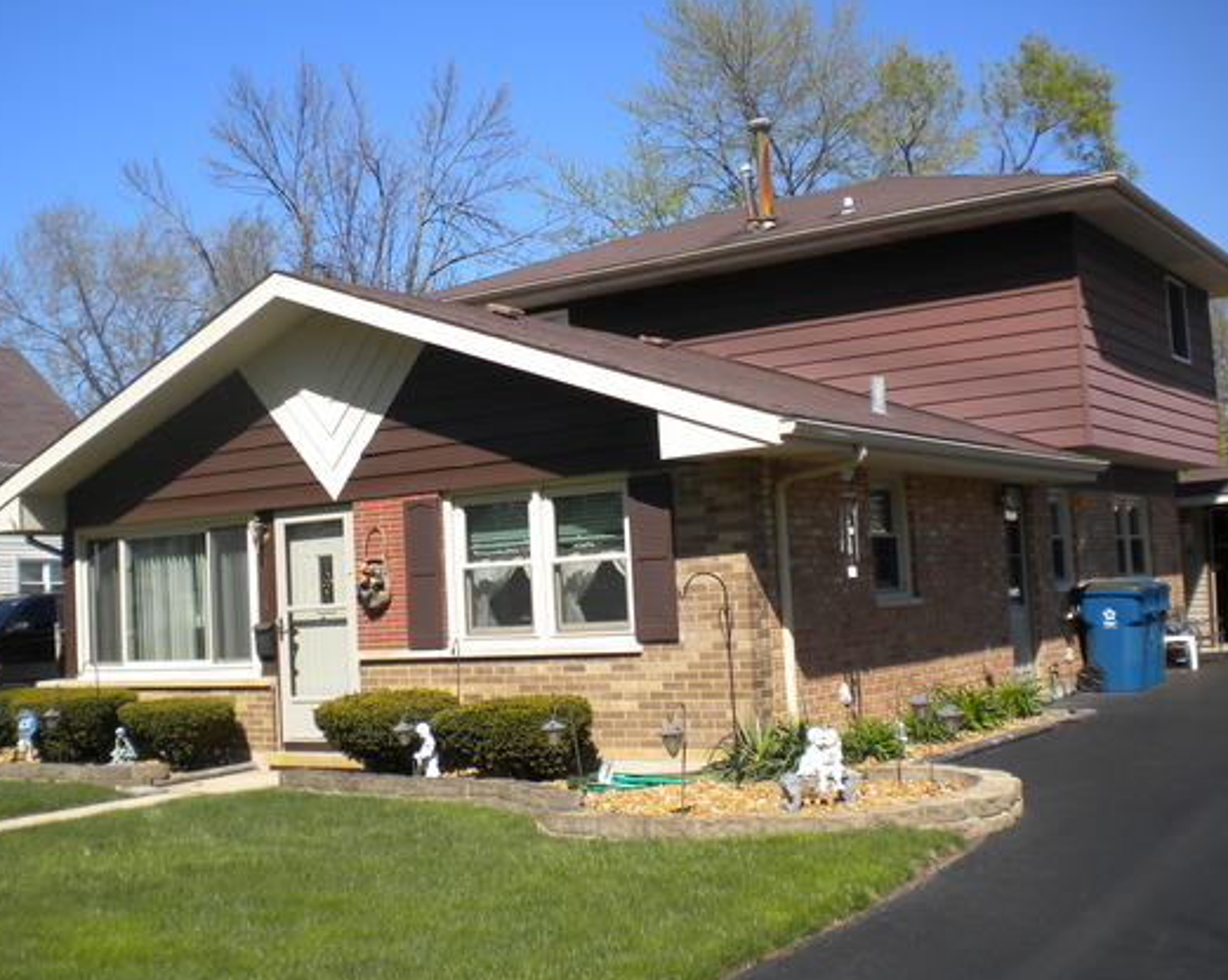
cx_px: 530
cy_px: 516
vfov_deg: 35.6
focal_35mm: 42
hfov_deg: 43.8
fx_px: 1525
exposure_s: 1/522
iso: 80
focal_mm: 6.3
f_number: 4.6
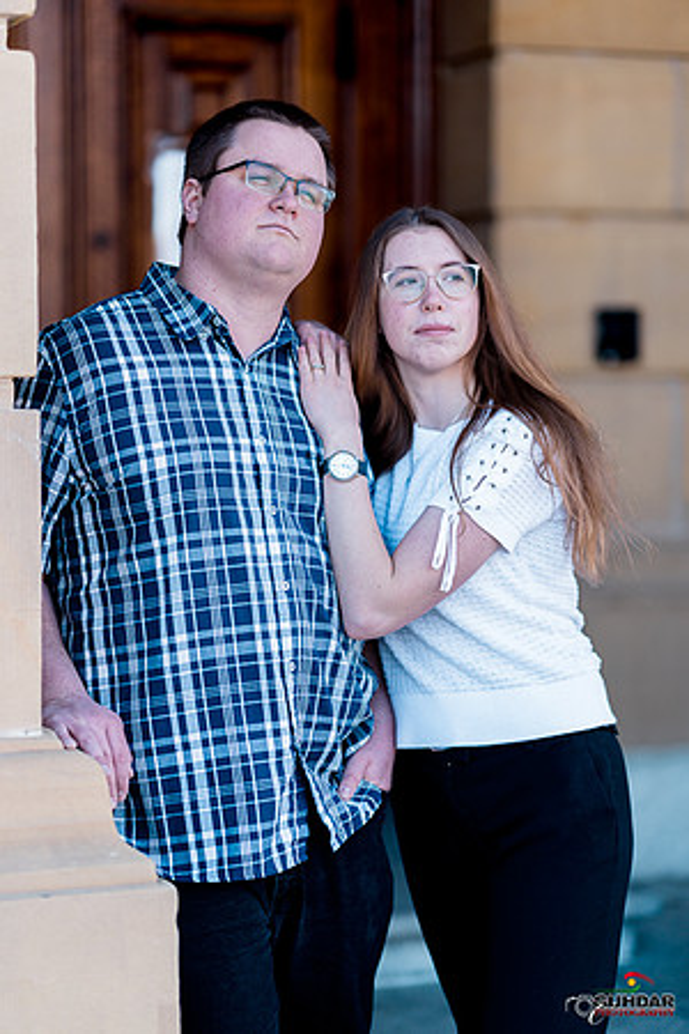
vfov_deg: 23.9
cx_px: 344
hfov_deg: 16.1
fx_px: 2440
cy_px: 517
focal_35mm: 85
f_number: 1.4
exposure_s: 1/1600
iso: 160
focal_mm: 85
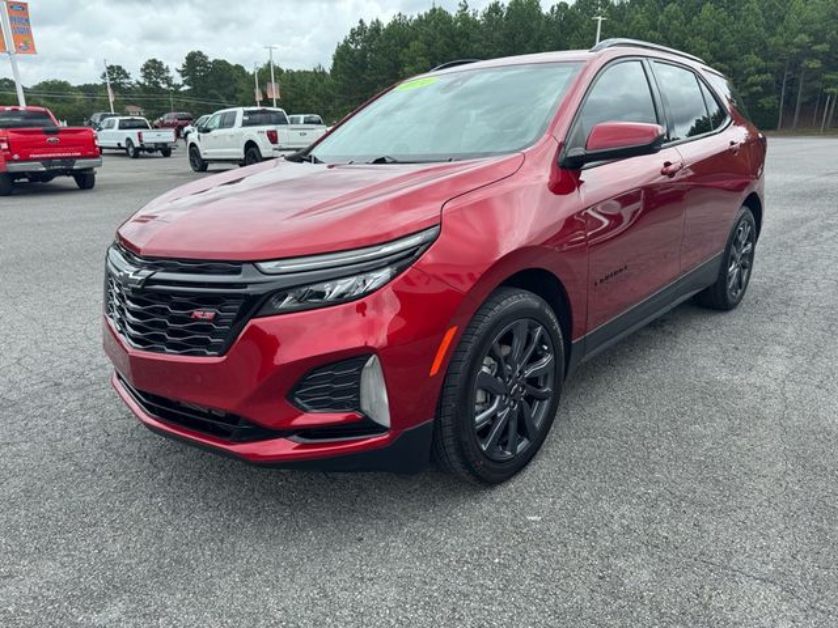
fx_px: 581
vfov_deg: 56.8
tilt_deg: -19.9
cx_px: 419
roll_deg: -0.6
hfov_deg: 71.6
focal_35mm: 24
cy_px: 314
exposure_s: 1/2252
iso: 80
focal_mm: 6.76
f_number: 1.78
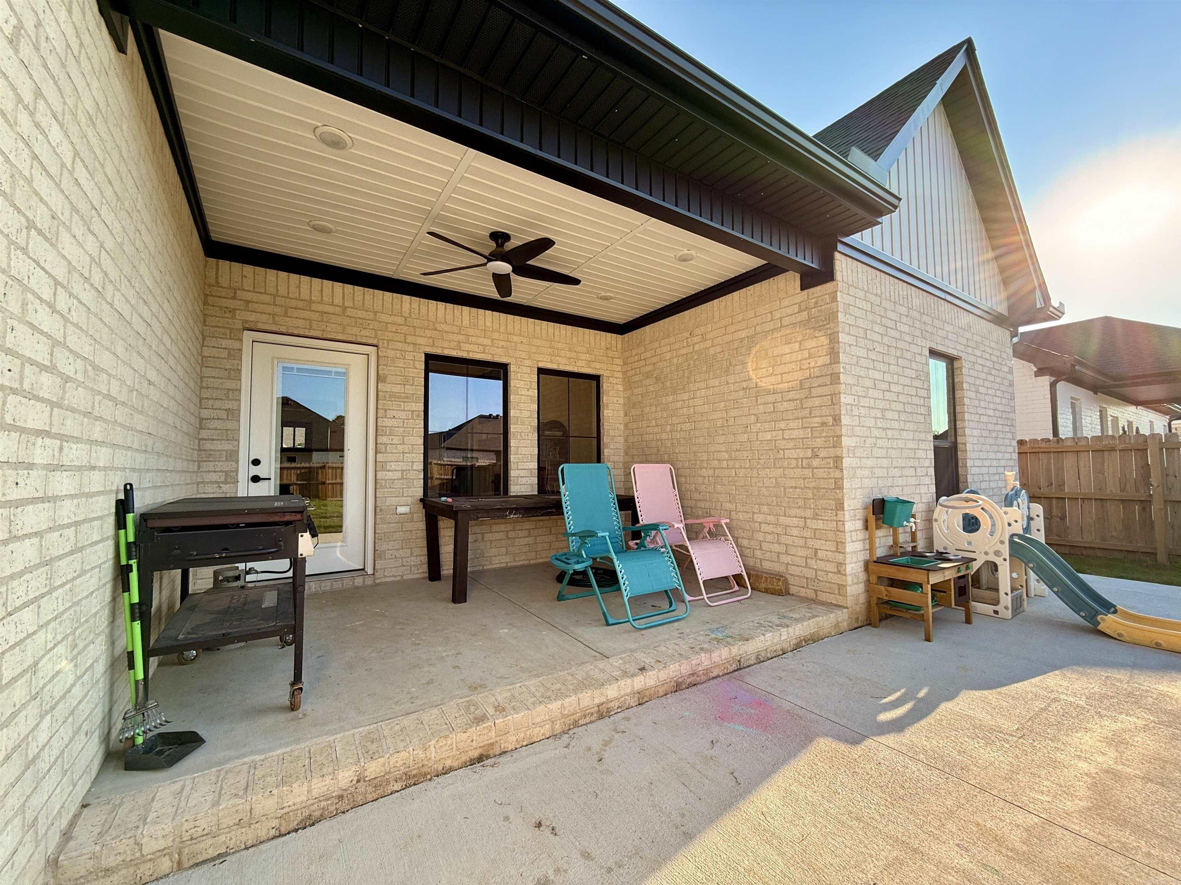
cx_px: 590
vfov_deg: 85.7
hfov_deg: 102.1
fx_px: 478
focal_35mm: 14
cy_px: 442
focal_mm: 2.22
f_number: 2.2
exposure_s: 1/359
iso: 50
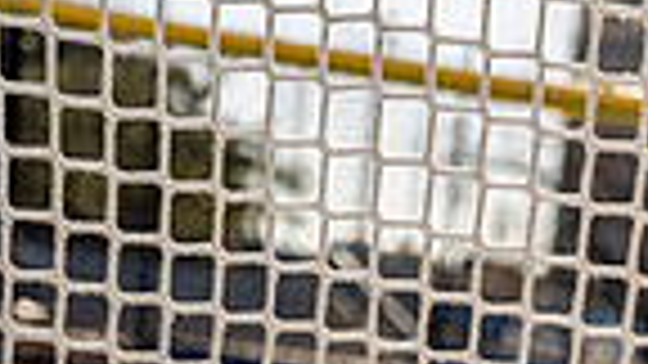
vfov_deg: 6.6
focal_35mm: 173
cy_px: 912
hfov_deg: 12.3
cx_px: 662
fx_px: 2973
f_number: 4
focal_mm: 53
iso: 100
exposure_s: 1/800
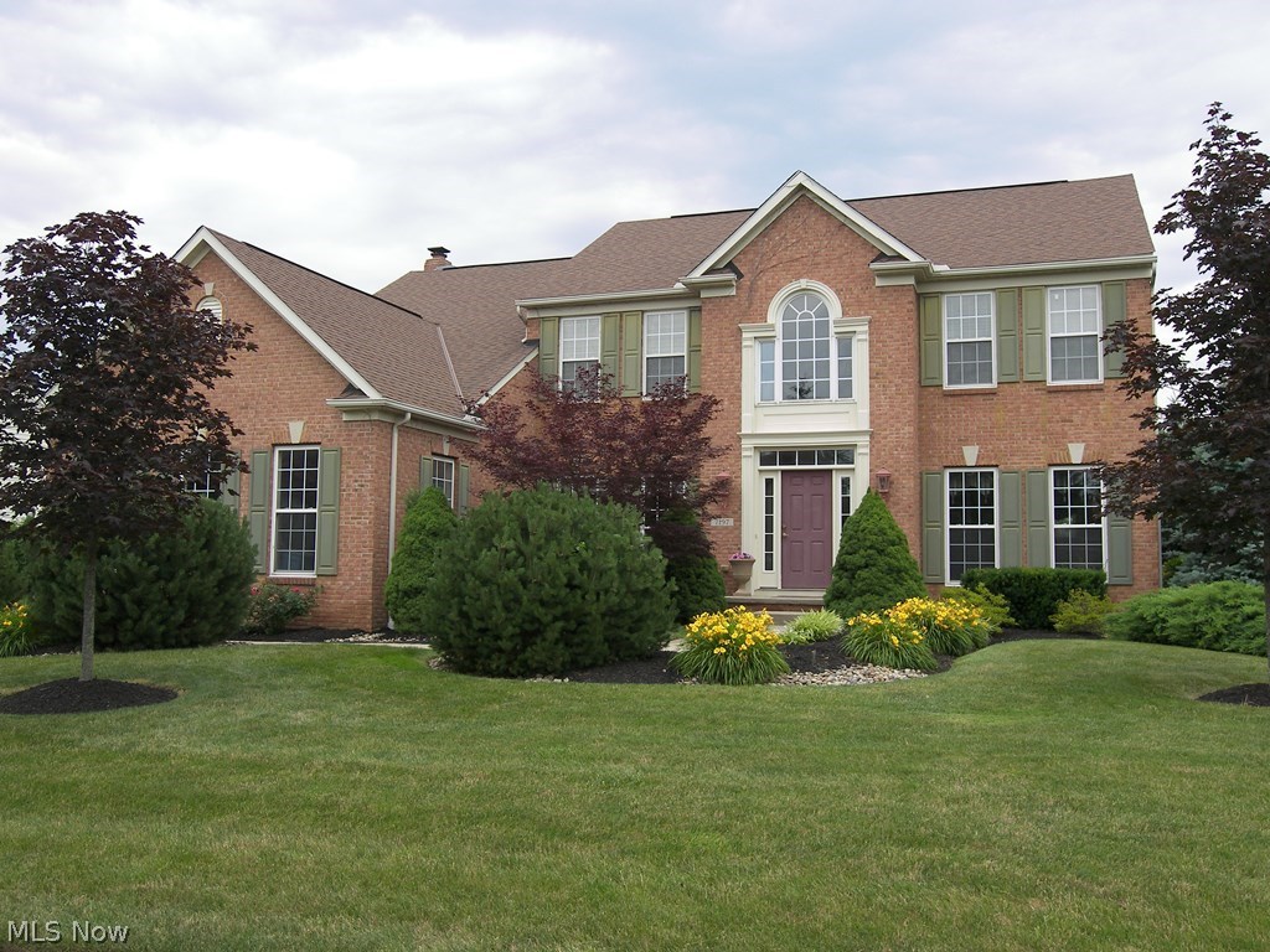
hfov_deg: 55.4
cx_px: 635
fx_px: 1211
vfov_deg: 42.9
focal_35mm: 33
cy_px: 476
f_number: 3.2
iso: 50
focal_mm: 6.9
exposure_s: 1/250
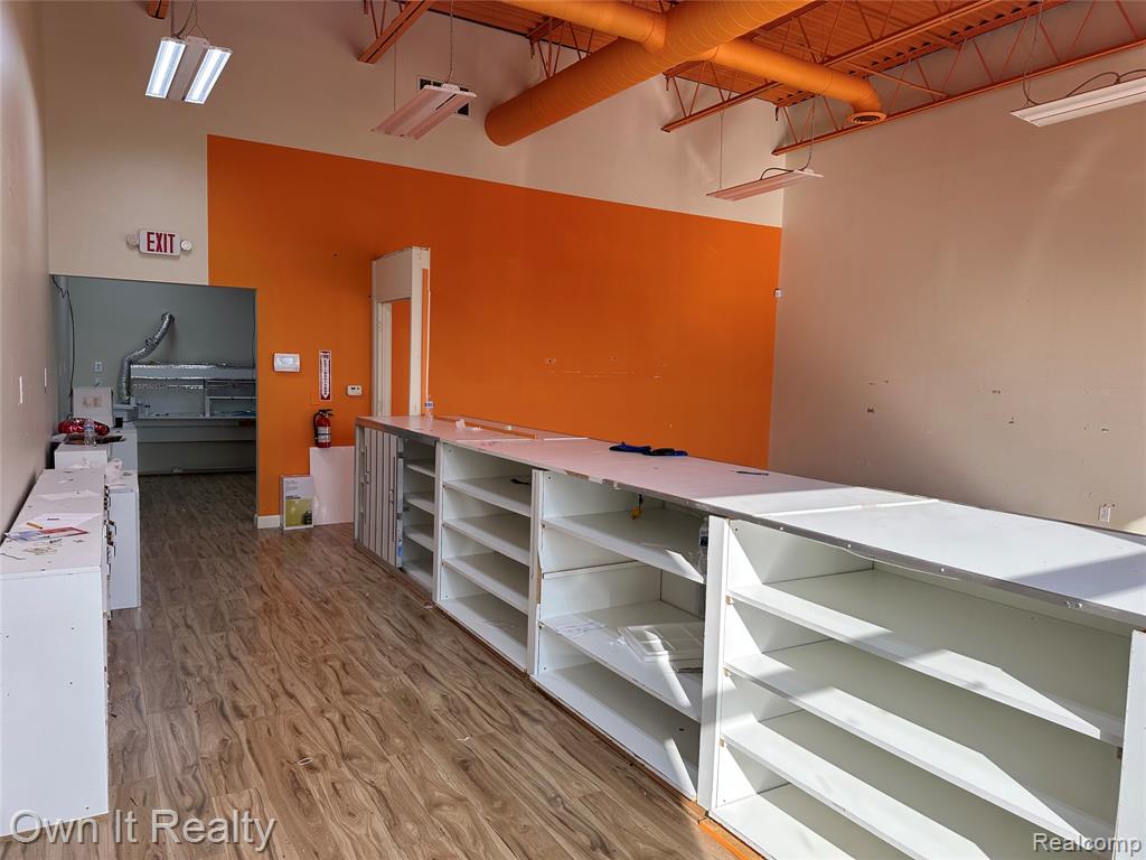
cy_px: 430
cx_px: 573
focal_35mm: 24
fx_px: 795
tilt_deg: -4.2
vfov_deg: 56.8
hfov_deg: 71.6
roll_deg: -1.9
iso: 80
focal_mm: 6.86
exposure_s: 1/1664
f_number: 1.78
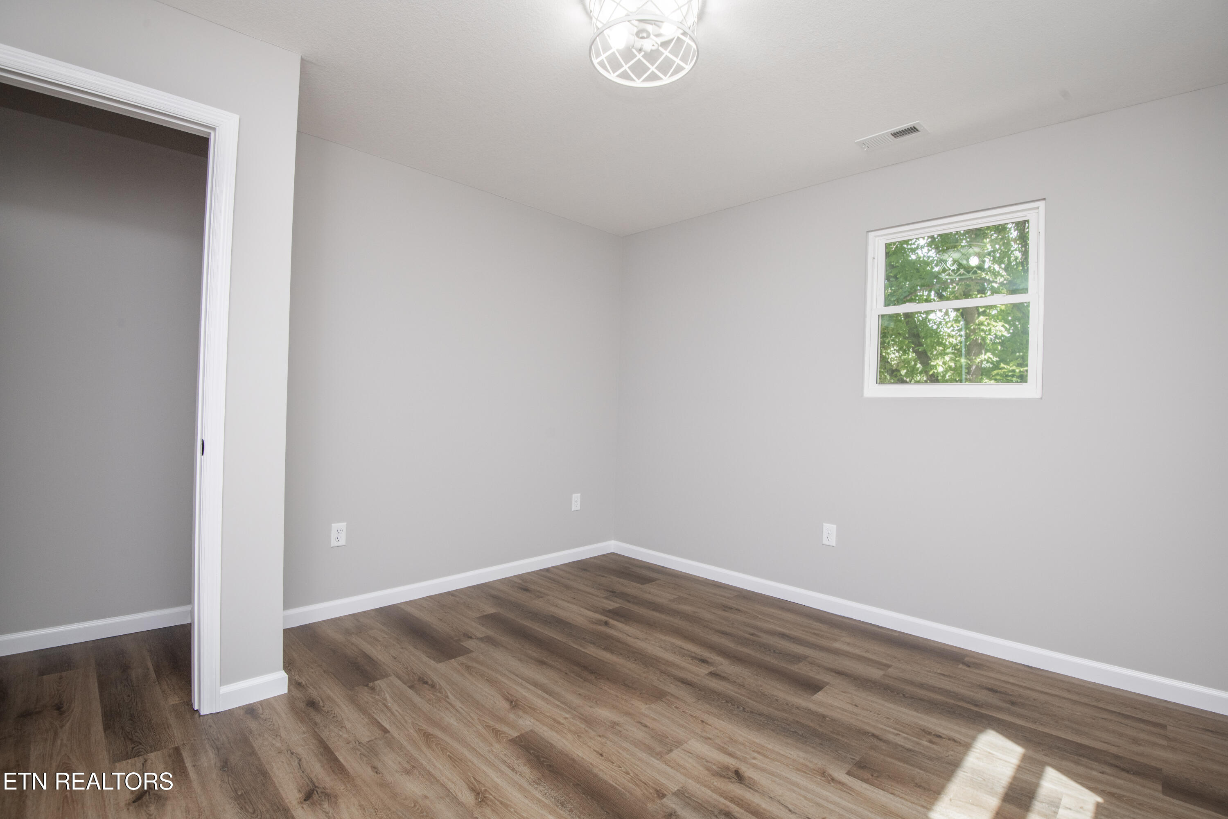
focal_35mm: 16
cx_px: 614
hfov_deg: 96.7
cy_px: 410
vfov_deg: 73.7
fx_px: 546
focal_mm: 16
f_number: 9
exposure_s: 1/60
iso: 400
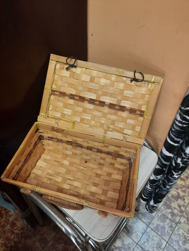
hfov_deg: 54.9
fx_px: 182
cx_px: 94
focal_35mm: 25
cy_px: 126
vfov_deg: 69.4
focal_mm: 4.6
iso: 320
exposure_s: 1/50
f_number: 2
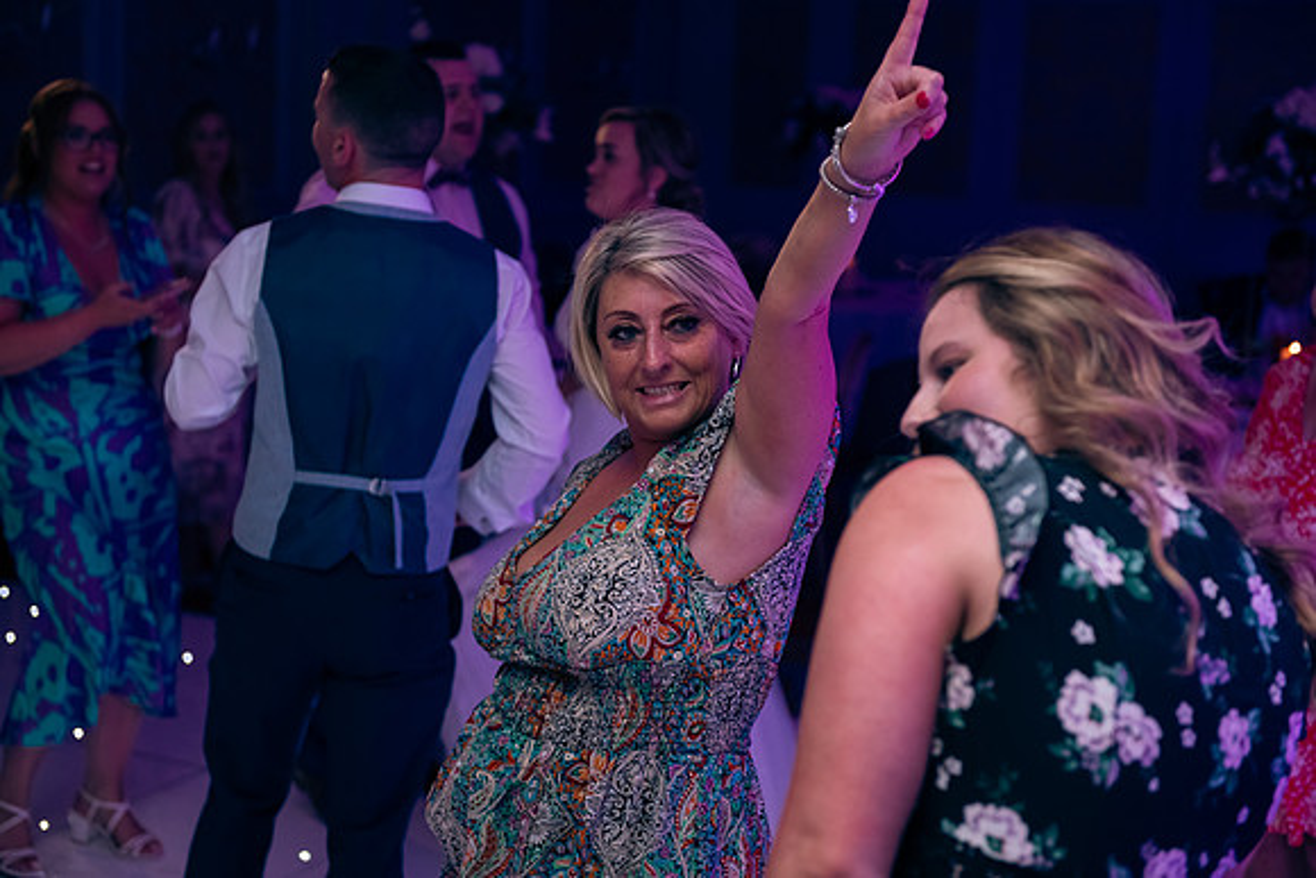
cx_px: 658
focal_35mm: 58
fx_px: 2121
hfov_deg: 34.5
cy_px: 439
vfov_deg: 23.4
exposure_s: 1/160
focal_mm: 58
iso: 800
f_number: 3.5
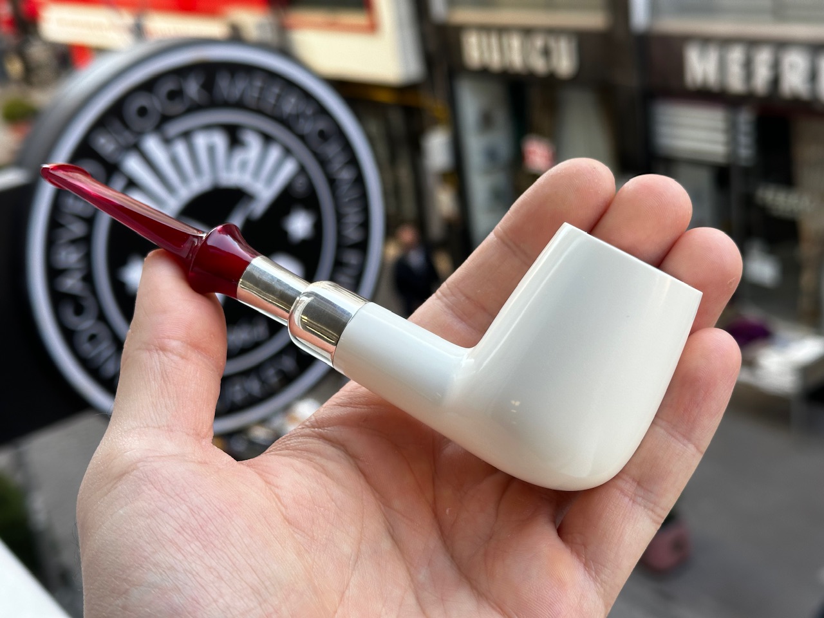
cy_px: 309
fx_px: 1143
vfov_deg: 30.3
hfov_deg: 39.7
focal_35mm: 48
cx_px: 412
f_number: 1.78
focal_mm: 6.86
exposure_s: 1/272
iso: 64
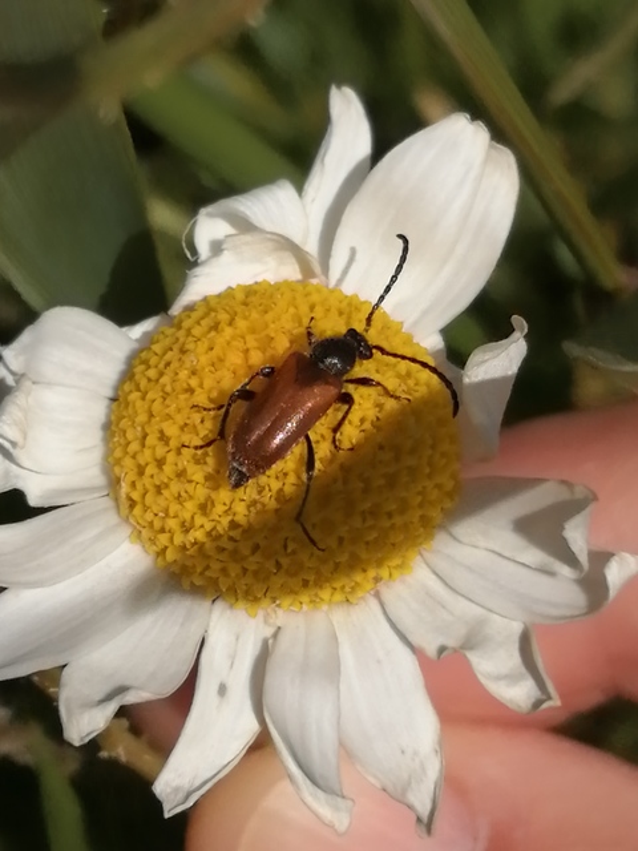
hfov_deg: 14.2
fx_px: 2556
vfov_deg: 18.9
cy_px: 426
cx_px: 319
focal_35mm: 104
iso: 50
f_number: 1.8
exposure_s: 1/5882
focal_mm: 3.46
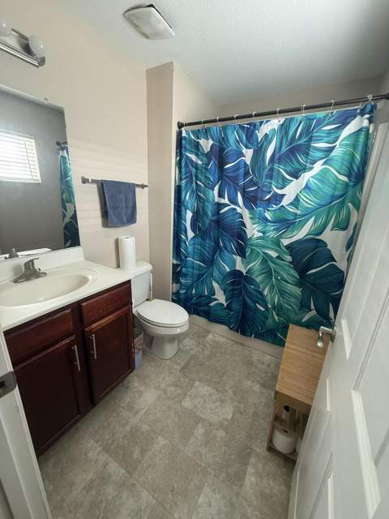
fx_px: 210
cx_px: 194
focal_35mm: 14
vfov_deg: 102.1
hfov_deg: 85.7
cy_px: 260
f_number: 2.2
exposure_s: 1/60
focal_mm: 2.22
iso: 250
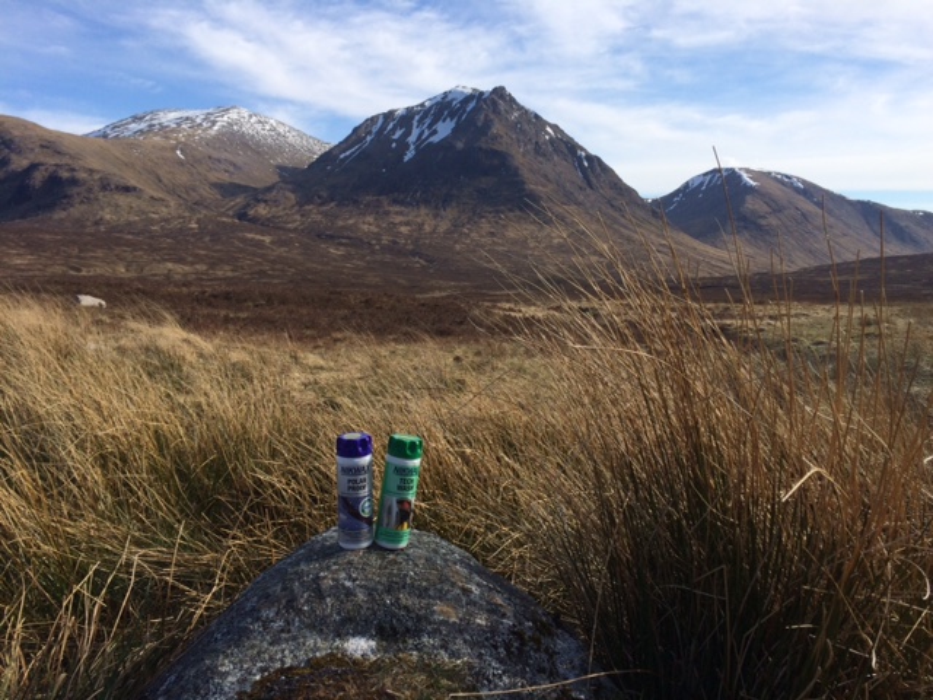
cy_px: 350
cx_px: 466
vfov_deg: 48.2
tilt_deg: -7.4
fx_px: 782
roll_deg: +0.1
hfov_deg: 61.7
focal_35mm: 29
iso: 32
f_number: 2.2
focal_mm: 4.15
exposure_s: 1/1709
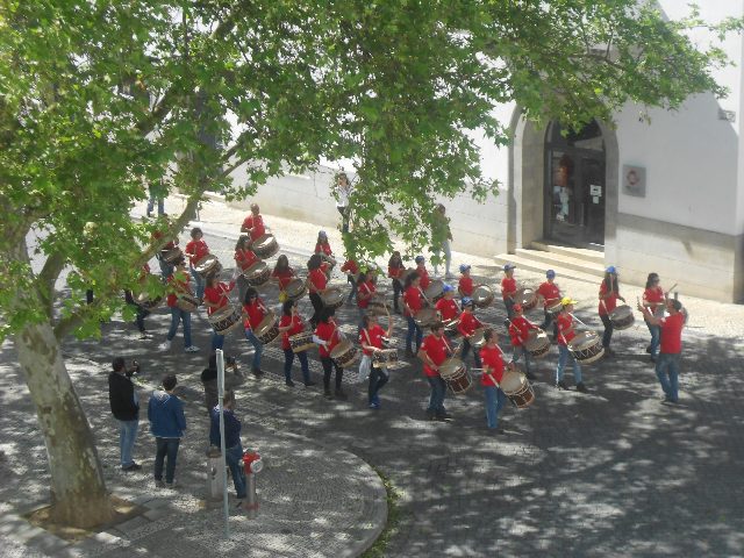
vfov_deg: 19.4
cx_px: 372
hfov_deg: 25.7
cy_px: 279
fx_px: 1633
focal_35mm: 76
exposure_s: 1/500
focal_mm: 13.5
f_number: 5.8
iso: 200
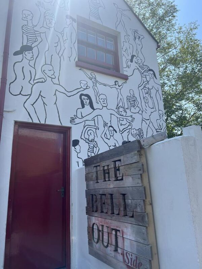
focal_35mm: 26
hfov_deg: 53.1
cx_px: 101
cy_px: 134
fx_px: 202
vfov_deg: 67.3
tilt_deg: +17.3
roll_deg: +3.0
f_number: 1.5
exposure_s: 1/2632
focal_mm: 5.7
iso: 50
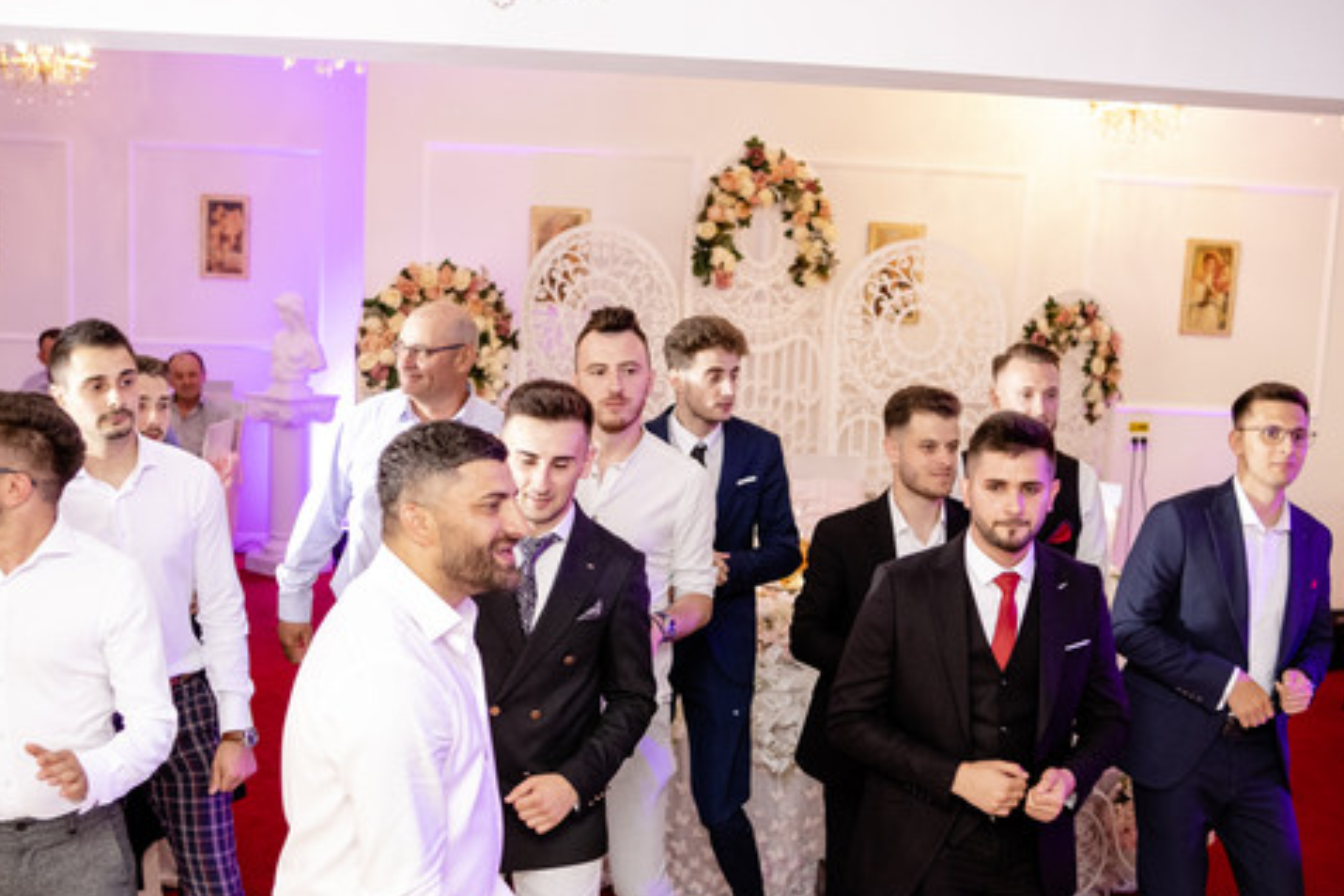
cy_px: 517
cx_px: 662
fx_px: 1755
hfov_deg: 41.9
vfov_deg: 28.6
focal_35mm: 47
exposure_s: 1/200
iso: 1000
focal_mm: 23
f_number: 2
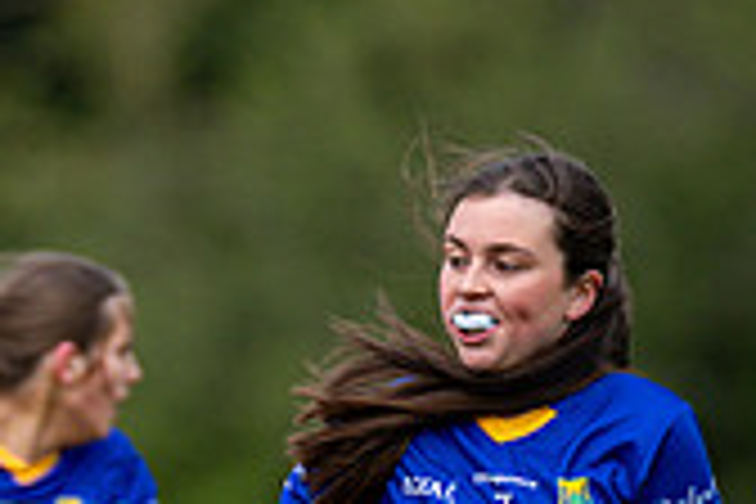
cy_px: 751
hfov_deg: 1.4
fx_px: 30511
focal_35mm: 1453
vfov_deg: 0.9
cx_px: -458
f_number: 2.8
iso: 200
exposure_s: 1/2500
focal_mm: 300
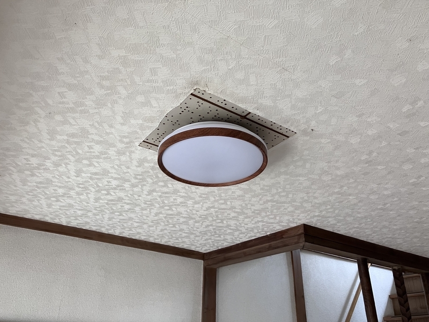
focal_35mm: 28
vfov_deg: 49.7
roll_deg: -0.9
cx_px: 214
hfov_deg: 63.4
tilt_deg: +27.9
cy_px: 161
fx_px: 347
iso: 160
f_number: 1.8
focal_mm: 3.99
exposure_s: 1/60
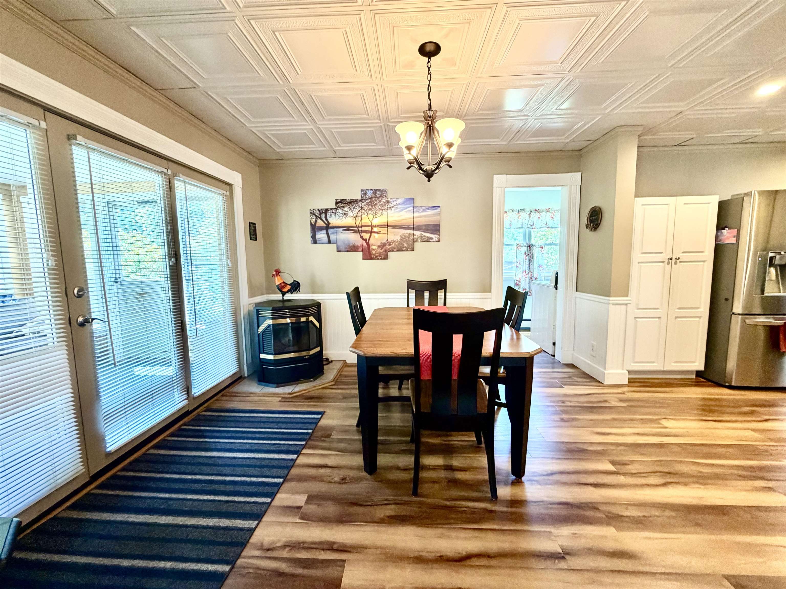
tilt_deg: -5.9
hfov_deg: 102.1
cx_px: 393
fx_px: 318
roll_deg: +0.8
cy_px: 294
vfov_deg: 85.7
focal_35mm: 14
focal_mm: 2.22
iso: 320
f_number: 2.2
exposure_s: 1/60
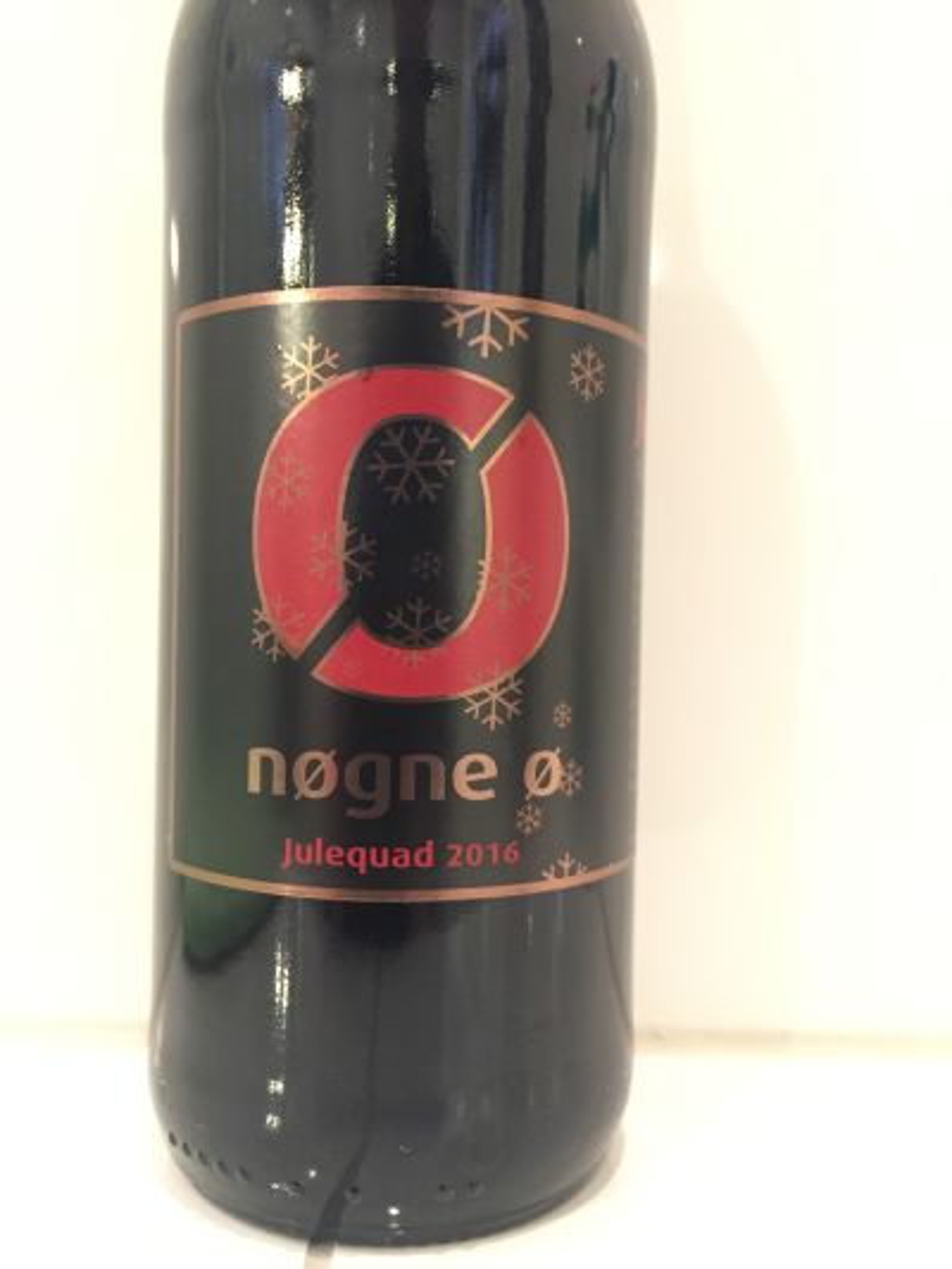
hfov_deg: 48.2
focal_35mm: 29
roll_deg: -2.3
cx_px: 476
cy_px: 634
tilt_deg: +0.3
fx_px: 1063
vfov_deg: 61.6
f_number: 2.2
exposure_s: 1/17
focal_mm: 4.15
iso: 320
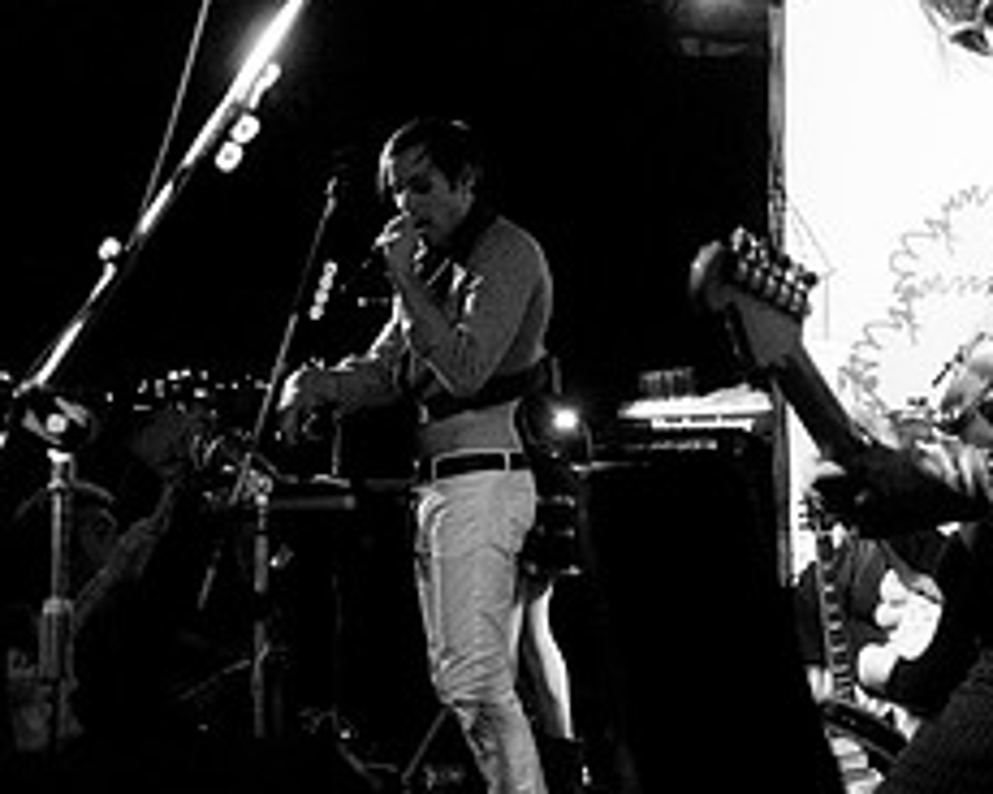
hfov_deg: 25.2
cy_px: 291
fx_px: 2087
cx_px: 1032
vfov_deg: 21.5
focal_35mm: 71
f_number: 2.8
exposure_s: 1/100
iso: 1250
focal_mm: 20
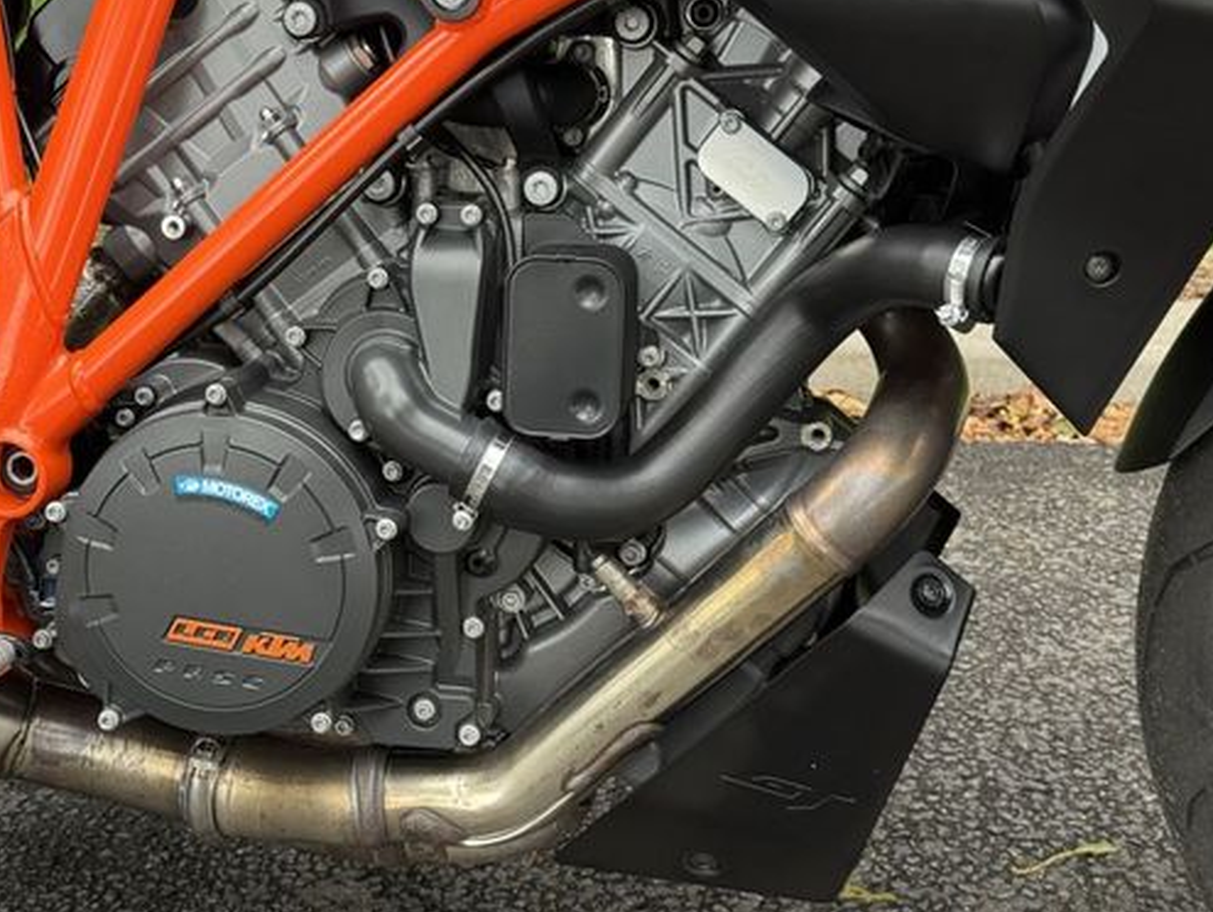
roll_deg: +2.0
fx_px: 2174
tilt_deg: -20.0
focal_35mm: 62
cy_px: 338
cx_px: 439
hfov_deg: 31.0
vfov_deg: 23.6
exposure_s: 1/121
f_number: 1.78
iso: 100
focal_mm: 6.76
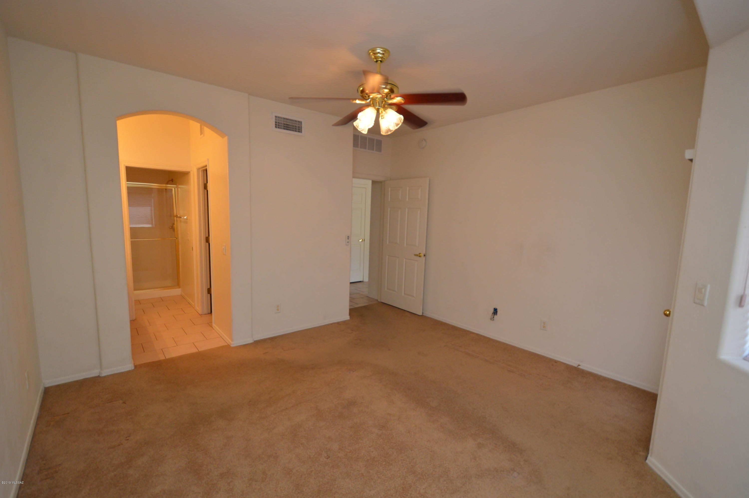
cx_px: 374
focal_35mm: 15
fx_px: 312
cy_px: 249
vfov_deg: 77.2
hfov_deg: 100.4
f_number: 3.5
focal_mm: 10
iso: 400
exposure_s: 1/60
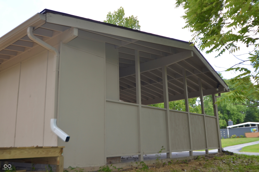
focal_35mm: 36
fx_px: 258
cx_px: 130
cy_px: 86
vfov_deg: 36.7
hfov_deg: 53.2
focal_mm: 24
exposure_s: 1/200
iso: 180
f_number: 4.5
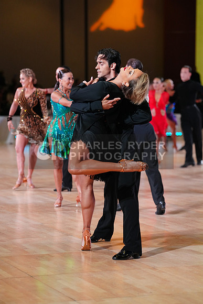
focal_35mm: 123
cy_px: 152
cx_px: 102
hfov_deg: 11.2
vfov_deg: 16.6
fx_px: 1040
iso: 2000
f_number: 2.8
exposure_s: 1/400
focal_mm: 123
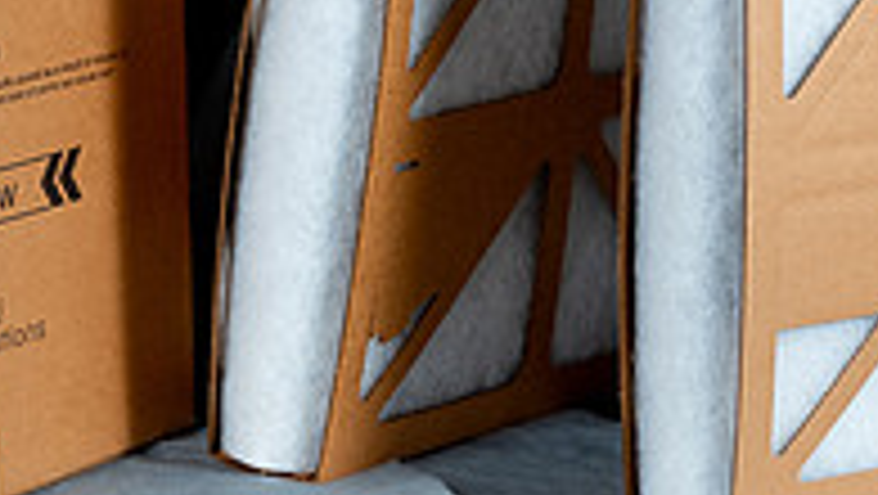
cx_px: 234
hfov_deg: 12.5
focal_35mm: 171
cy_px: 74
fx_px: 3984
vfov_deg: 7.1
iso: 160
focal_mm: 55
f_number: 8
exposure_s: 1/125
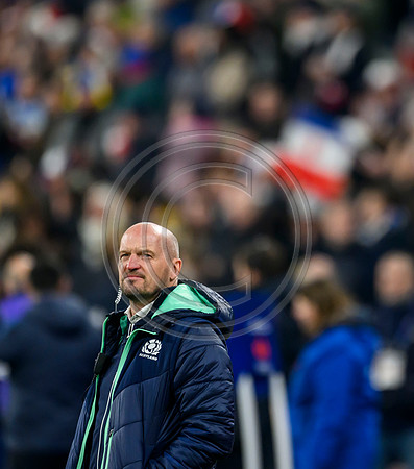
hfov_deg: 1.6
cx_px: 377
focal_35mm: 1026
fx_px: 14836
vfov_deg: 1.8
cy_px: 151
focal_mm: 560
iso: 2500
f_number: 4
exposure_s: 1/1250
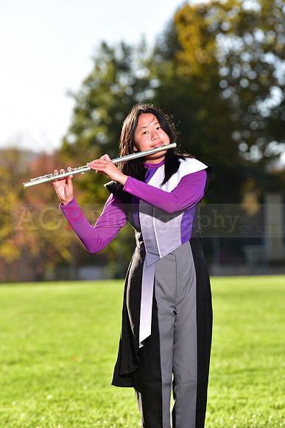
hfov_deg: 8.1
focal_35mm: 170
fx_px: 2017
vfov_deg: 12.1
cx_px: 142
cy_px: 214
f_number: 5
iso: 80
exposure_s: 1/250
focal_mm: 170
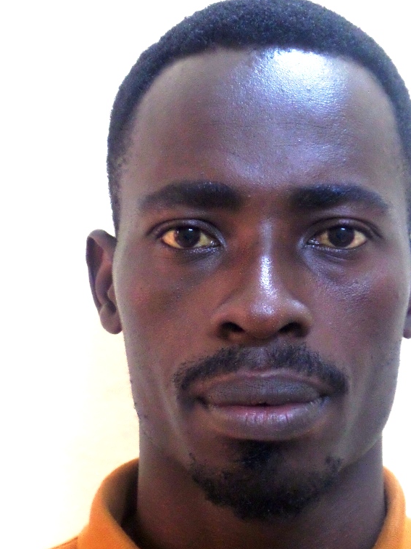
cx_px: 268
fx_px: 1995
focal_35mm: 126
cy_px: 331
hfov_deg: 11.8
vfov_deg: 15.6
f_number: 3.9
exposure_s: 1/8
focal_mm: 16.5
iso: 400
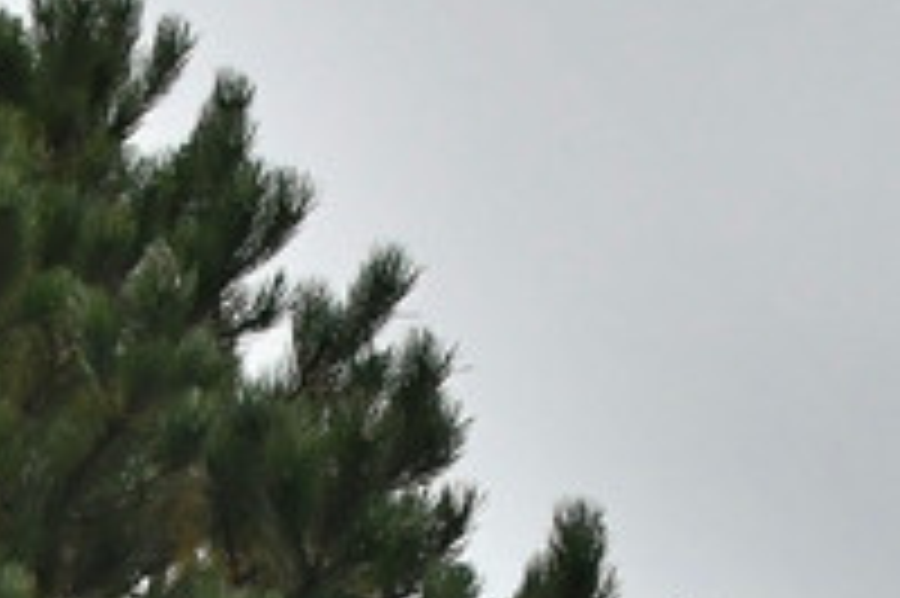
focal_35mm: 162
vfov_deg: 7.6
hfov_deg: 12.7
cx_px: 520
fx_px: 4047
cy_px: 1628
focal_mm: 18
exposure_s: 1/1600
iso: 2000
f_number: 3.5
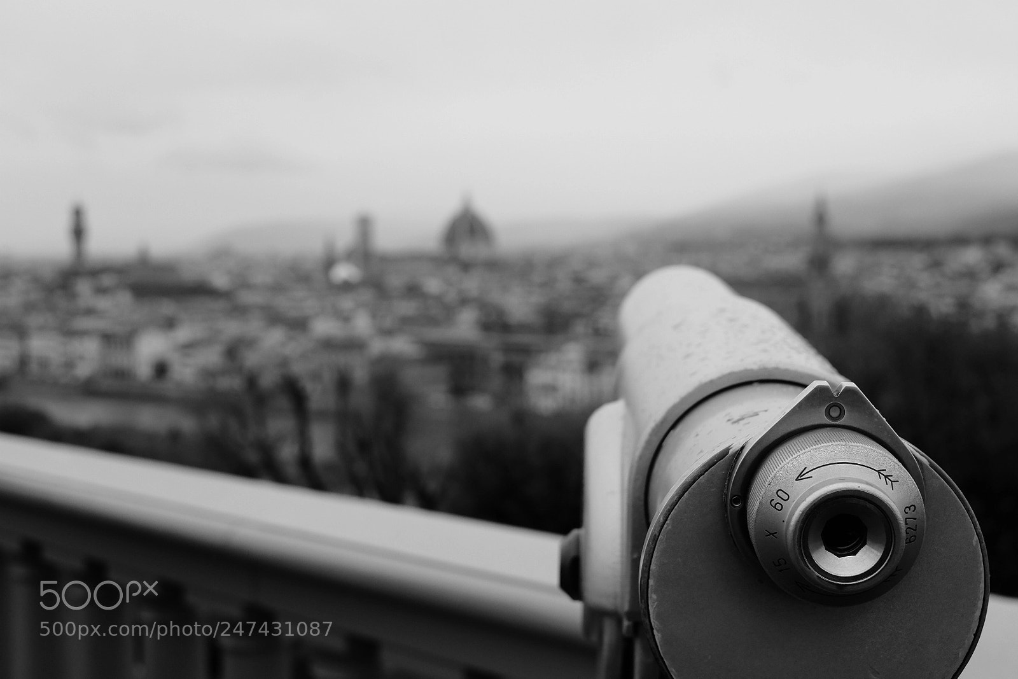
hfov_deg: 47.4
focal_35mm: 41
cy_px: 340
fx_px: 1159
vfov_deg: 32.6
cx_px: 509
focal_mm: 27
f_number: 5.6
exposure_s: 1/300
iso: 800
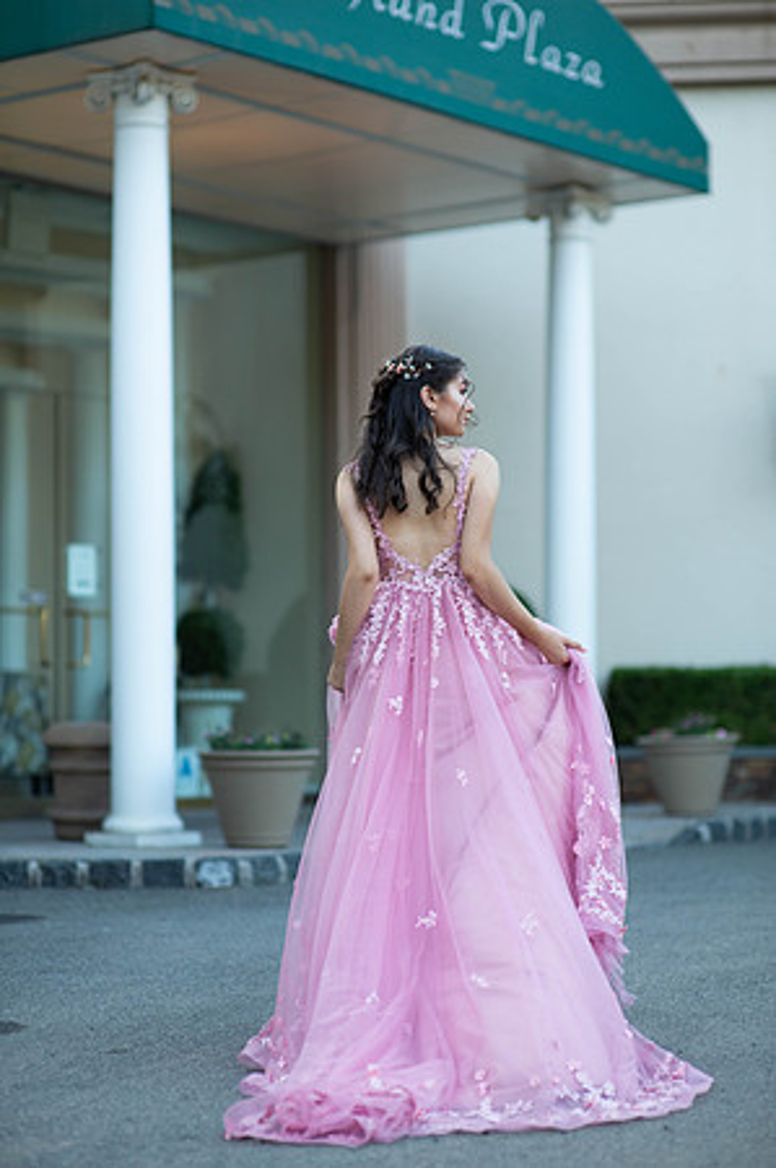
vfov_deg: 23.9
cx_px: 388
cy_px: 584
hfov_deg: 16.0
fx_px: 2754
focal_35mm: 85
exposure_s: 1/640
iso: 250
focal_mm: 85
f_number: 2
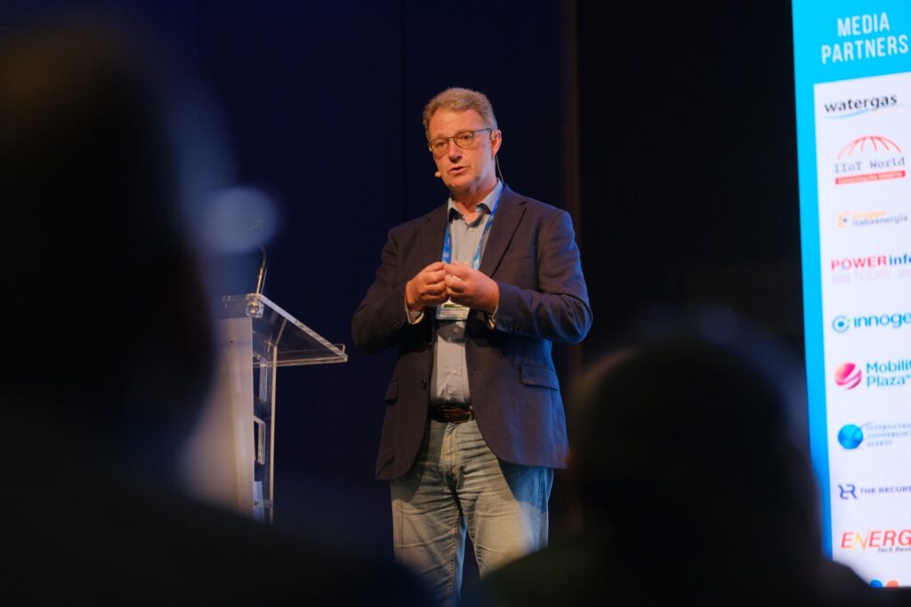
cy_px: 304
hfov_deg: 18.1
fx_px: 2860
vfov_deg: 12.1
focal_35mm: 113
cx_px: 456
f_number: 1.6
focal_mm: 75
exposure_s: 1/200
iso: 640
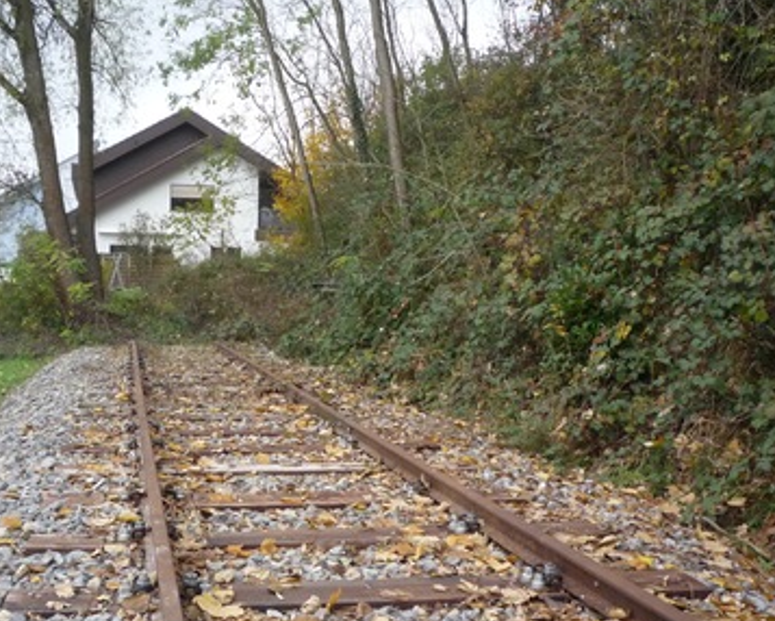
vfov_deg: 35.5
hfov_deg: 43.5
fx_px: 964
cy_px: 382
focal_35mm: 42
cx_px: 304
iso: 200
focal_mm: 5.2
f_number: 3.3
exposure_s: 1/200
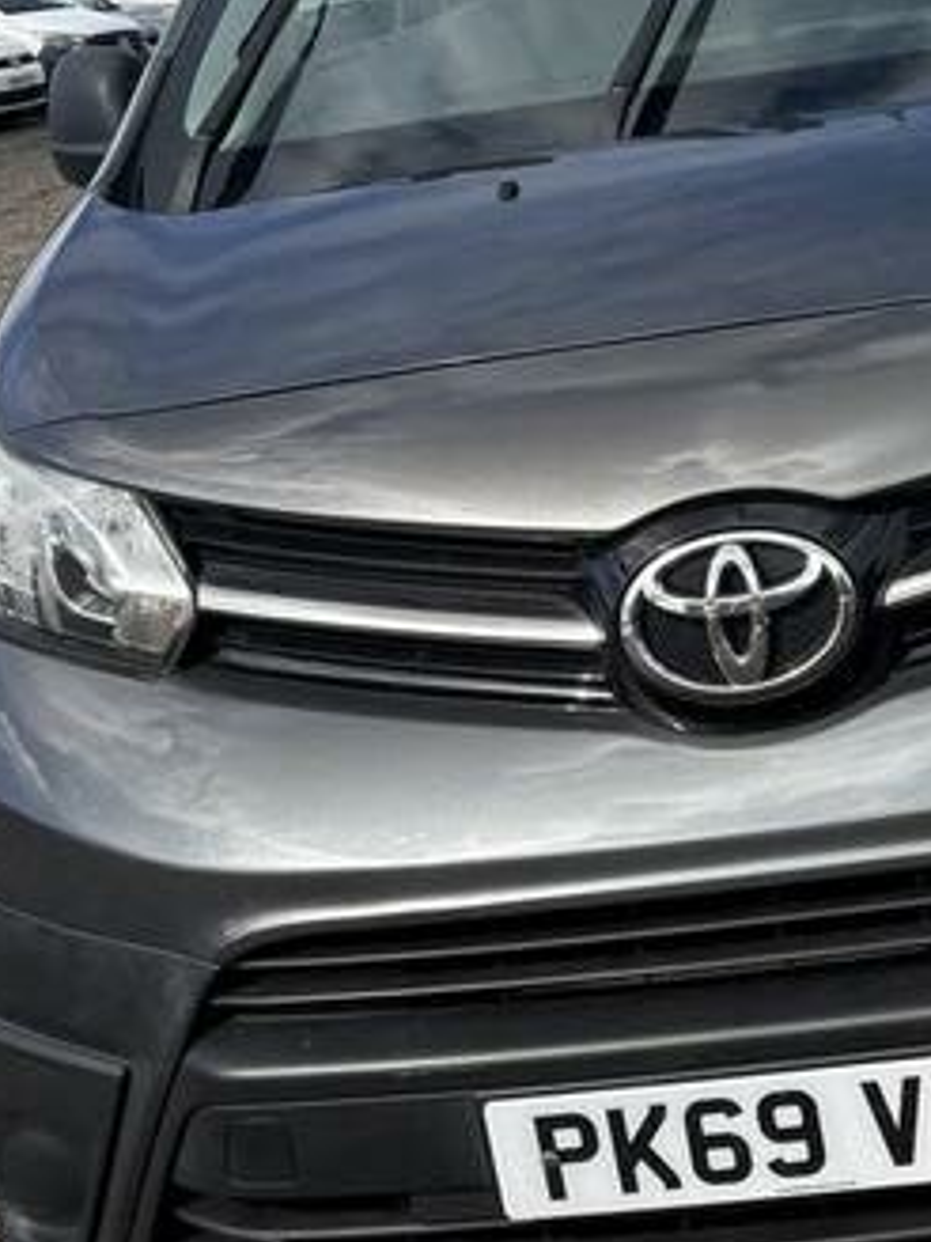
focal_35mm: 71
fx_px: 2546
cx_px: 946
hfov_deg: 20.0
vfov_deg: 26.8
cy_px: 227
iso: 50
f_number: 1.6
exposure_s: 1/3448
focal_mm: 5.96
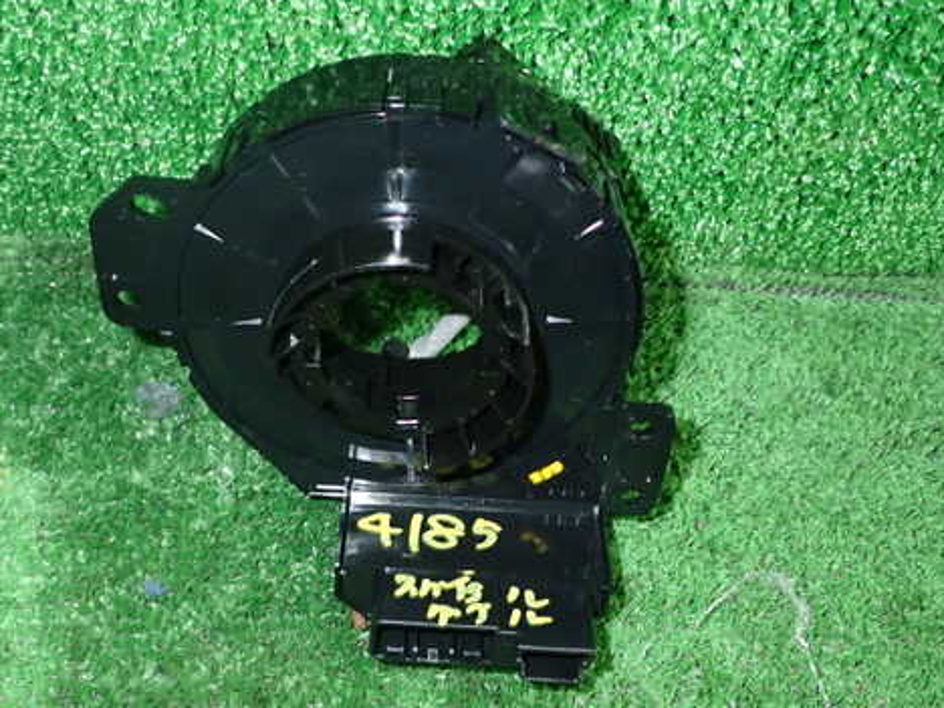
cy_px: 355
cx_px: 428
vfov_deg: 35.1
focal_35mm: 41
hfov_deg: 45.7
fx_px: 1118
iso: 500
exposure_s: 1/30
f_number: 7.1
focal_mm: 5.79
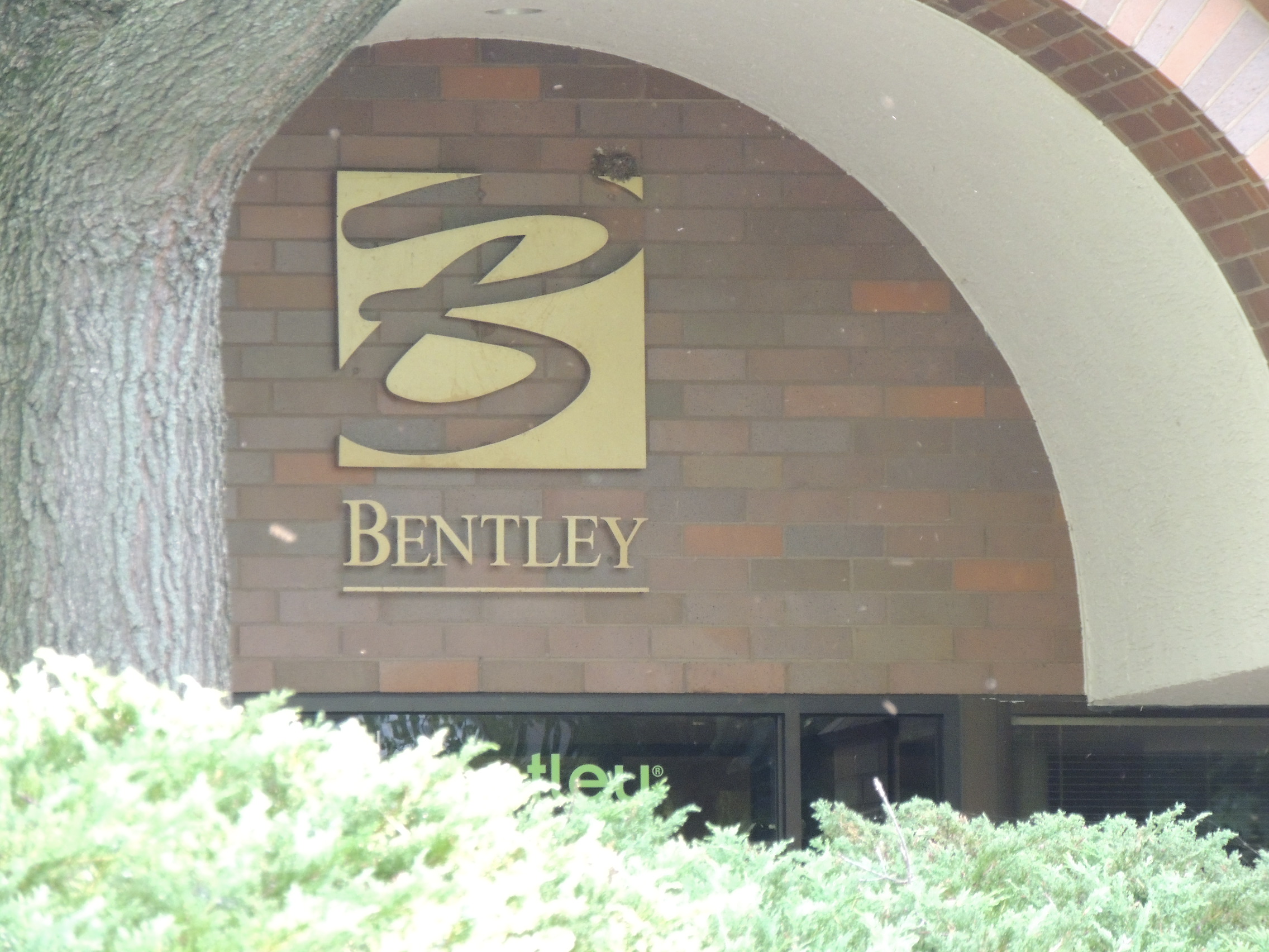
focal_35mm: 350
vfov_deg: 4.2
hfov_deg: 5.7
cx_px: 634
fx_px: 12831
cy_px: 476
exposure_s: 1/30
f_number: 4.8
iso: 800
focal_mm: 62.4
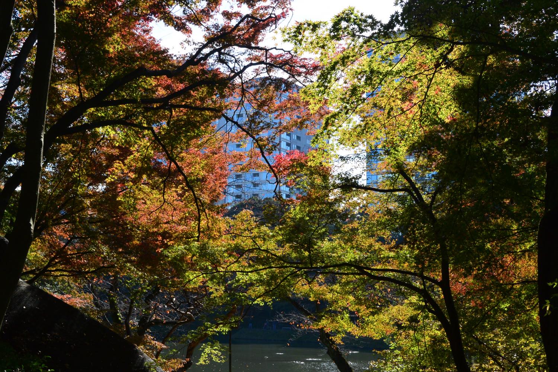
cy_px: 186
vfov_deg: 26.0
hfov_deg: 38.2
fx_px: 806
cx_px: 279
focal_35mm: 52
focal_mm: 19.6
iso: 160
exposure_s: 1/250
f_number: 9
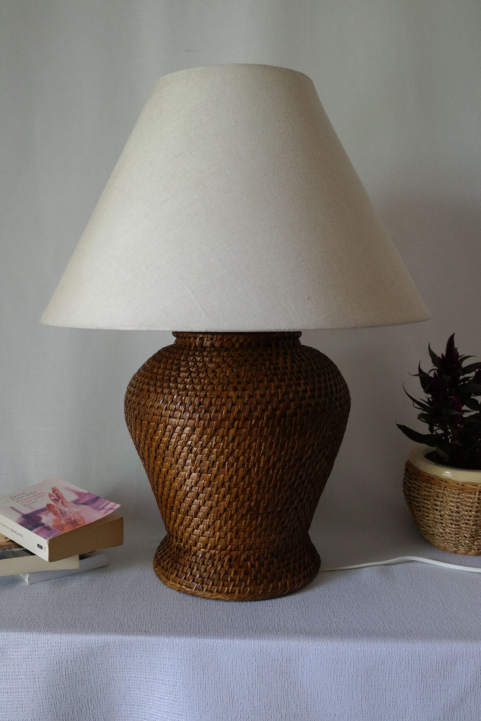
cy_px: 360
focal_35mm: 36
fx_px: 721
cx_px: 240
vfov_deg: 53.1
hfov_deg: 36.9
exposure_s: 1/50
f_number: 4
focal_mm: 24
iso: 800
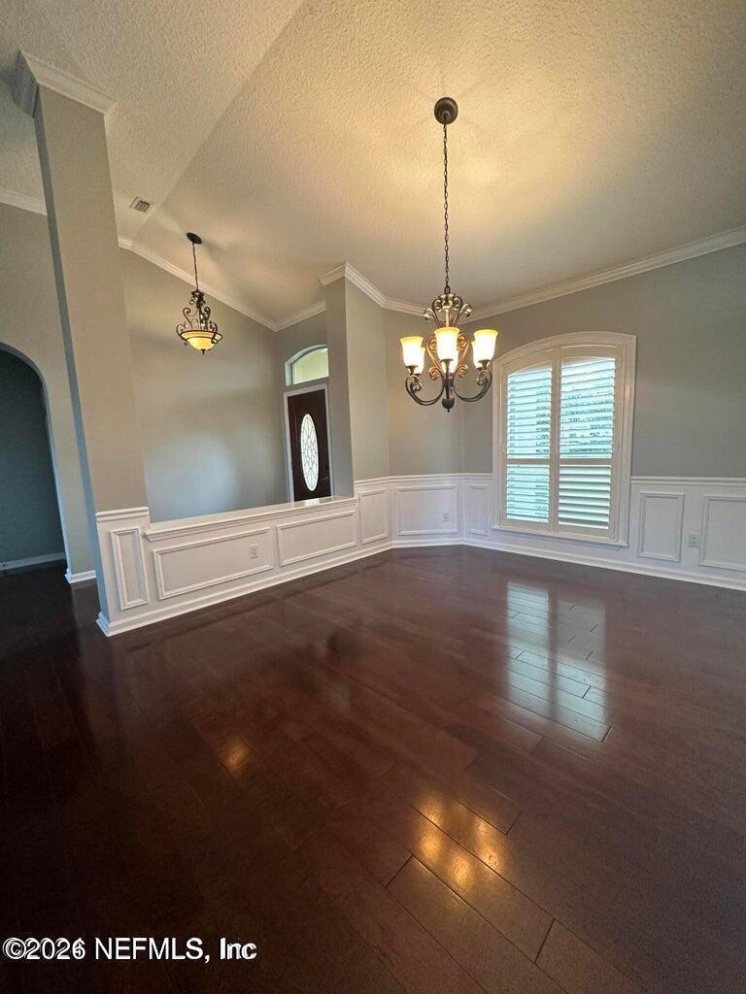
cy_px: 497
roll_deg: +3.1
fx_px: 402
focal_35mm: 14
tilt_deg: -7.1
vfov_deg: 102.1
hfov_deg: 85.7
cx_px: 373
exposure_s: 1/60
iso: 250
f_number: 2.2
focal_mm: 2.22
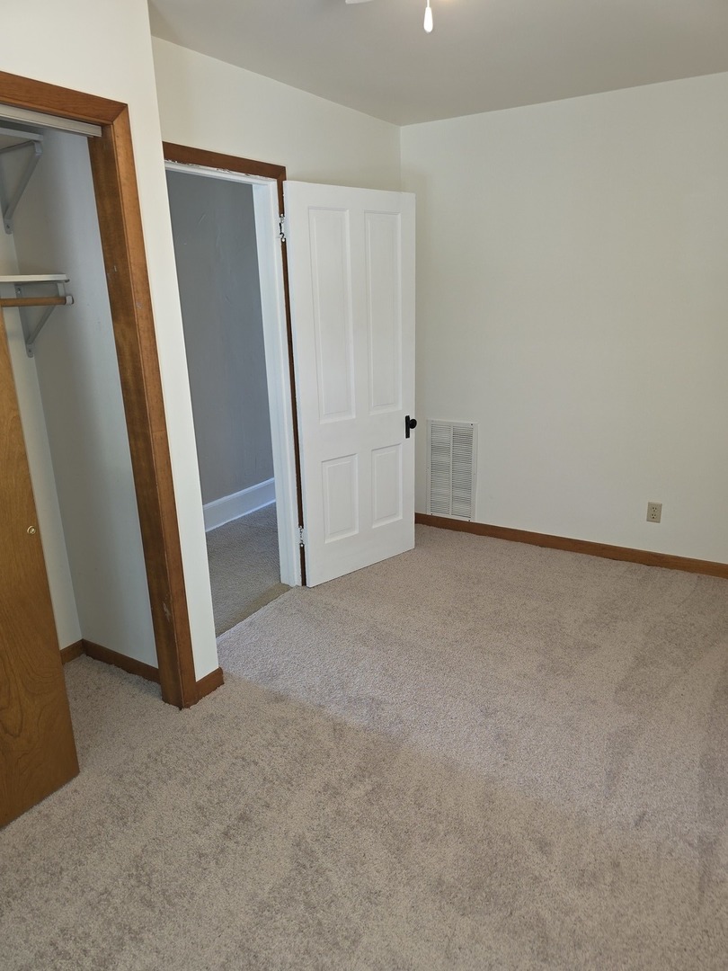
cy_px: 486
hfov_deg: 58.9
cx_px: 364
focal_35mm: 23
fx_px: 645
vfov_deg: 73.9
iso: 100
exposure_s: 1/30
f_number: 1.7
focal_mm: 6.3
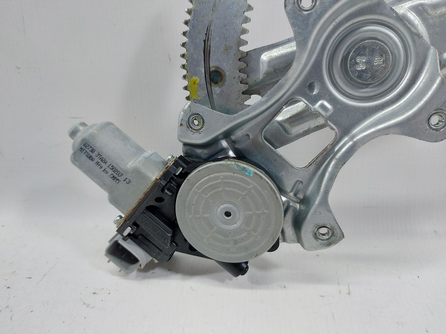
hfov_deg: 71.6
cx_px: 223
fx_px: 309
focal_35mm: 24
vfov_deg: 56.8
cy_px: 167
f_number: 1.8
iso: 80
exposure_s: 1/50
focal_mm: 5.23
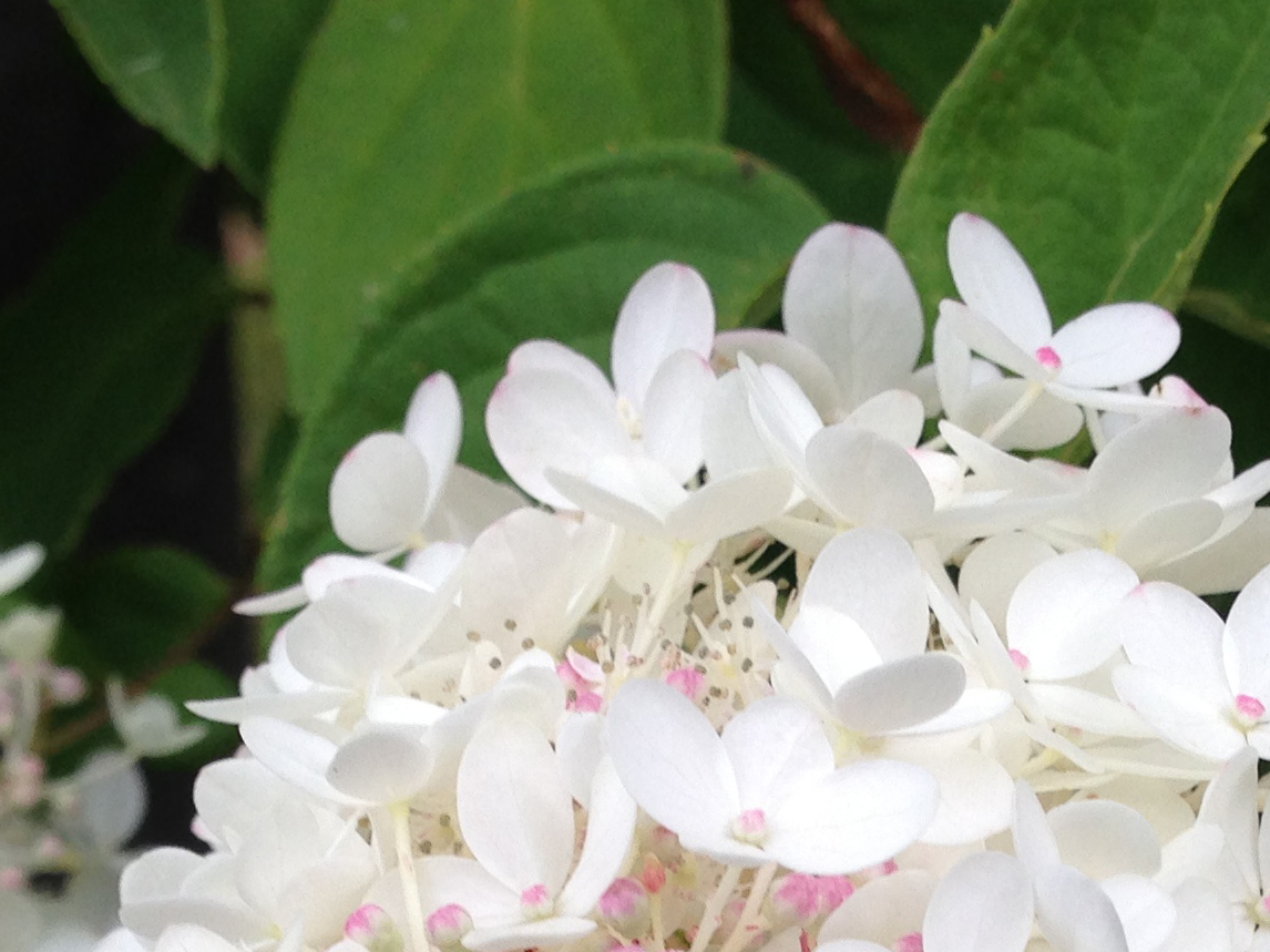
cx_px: 945
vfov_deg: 15.1
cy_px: 1175
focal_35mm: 94
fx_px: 3448
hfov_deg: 20.7
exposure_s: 1/160
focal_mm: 4.13
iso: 50
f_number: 2.4
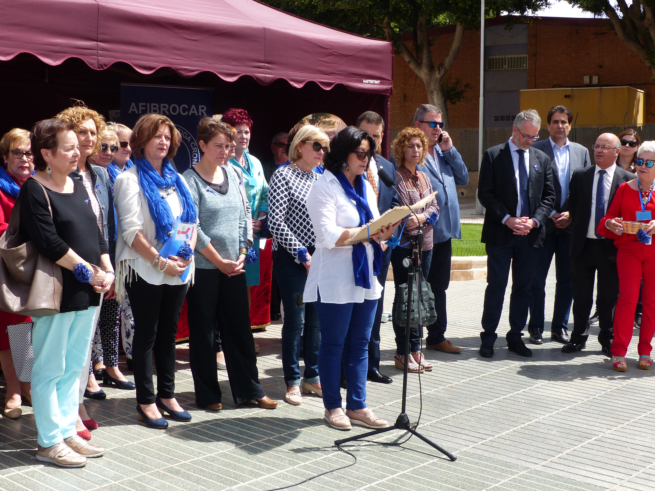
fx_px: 946
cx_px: 328
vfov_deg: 29.1
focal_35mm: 50
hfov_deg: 38.2
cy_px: 246
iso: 100
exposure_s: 1/500
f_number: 4
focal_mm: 9.1
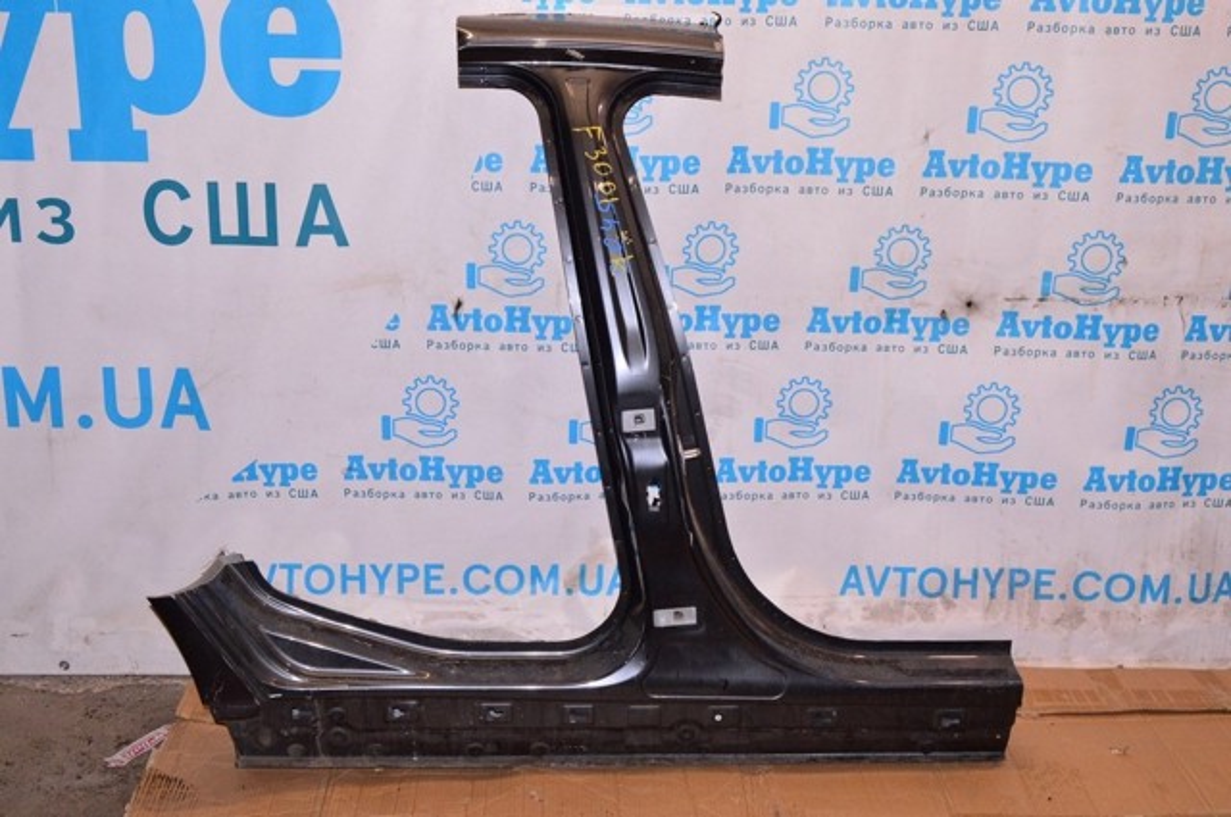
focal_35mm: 42
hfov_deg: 46.5
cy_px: 408
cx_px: 616
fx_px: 1434
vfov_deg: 31.8
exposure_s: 1/200
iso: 1600
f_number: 8
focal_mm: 28
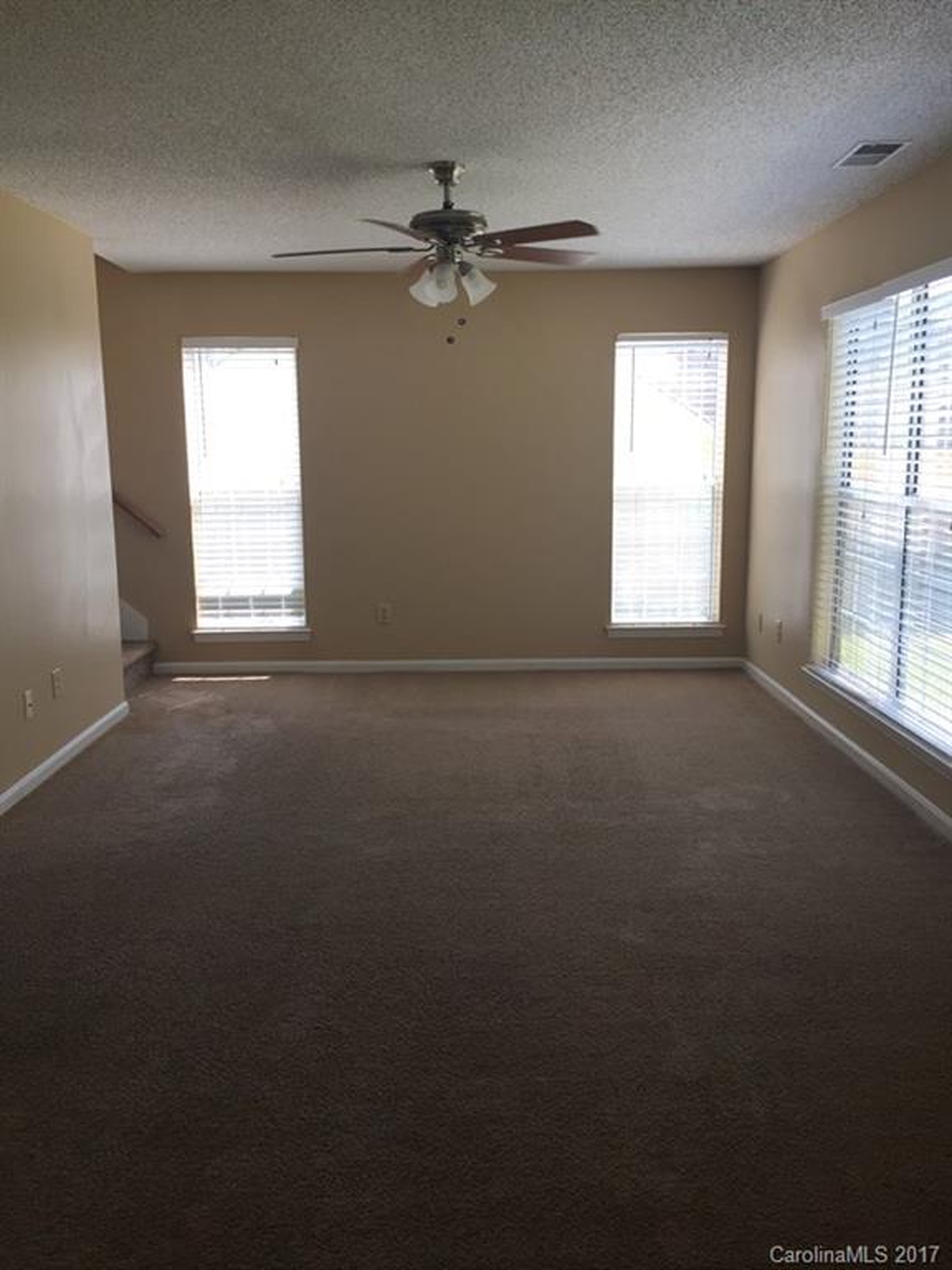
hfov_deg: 48.2
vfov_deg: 61.7
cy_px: 635
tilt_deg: -9.1
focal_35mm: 29
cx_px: 476
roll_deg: +0.5
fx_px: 1063
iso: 32
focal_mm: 4.15
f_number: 2.2
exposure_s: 1/132
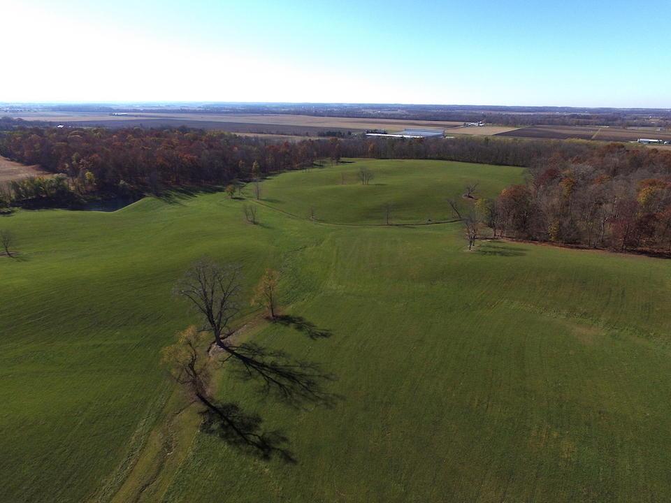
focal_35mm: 20
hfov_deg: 81.7
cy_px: 252
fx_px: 388
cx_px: 336
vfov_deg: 66.0
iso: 100
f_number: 2.8
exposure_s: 1/2128
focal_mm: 3.61
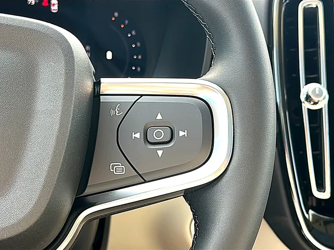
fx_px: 482
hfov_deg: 38.2
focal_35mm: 50
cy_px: 125
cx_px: 167
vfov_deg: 29.1
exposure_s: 1/250
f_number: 1.78
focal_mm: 6.86
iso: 125
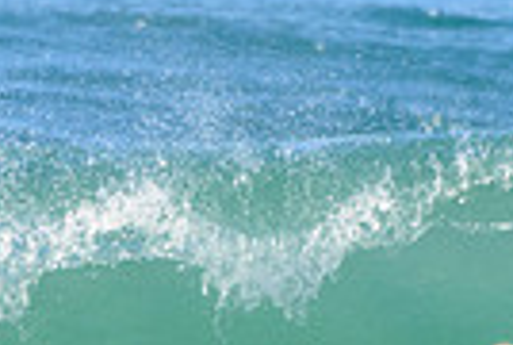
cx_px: 578
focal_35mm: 3243
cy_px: 473
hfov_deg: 0.6
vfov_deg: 0.4
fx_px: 46316
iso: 450
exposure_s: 1/2000
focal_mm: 500
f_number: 5.6
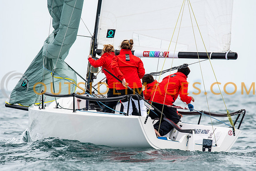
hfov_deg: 4.6
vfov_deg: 3.1
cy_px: 86
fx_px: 3203
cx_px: 128
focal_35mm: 450
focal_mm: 300
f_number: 5.6
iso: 400
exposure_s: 1/1600
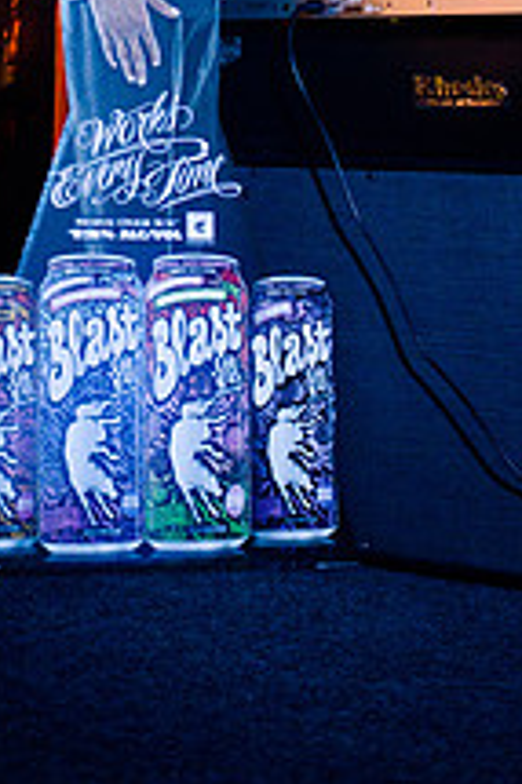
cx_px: 201
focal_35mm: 94
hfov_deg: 14.5
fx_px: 2048
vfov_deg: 21.0
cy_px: 7
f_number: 1.8
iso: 1000
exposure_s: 1/40
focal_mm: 30
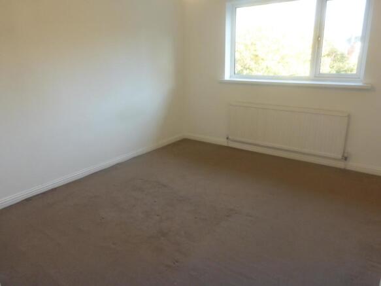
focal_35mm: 25
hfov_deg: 69.4
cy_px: 143
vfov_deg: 54.9
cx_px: 190
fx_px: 275
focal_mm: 4.3
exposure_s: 1/60
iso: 320
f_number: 3.3
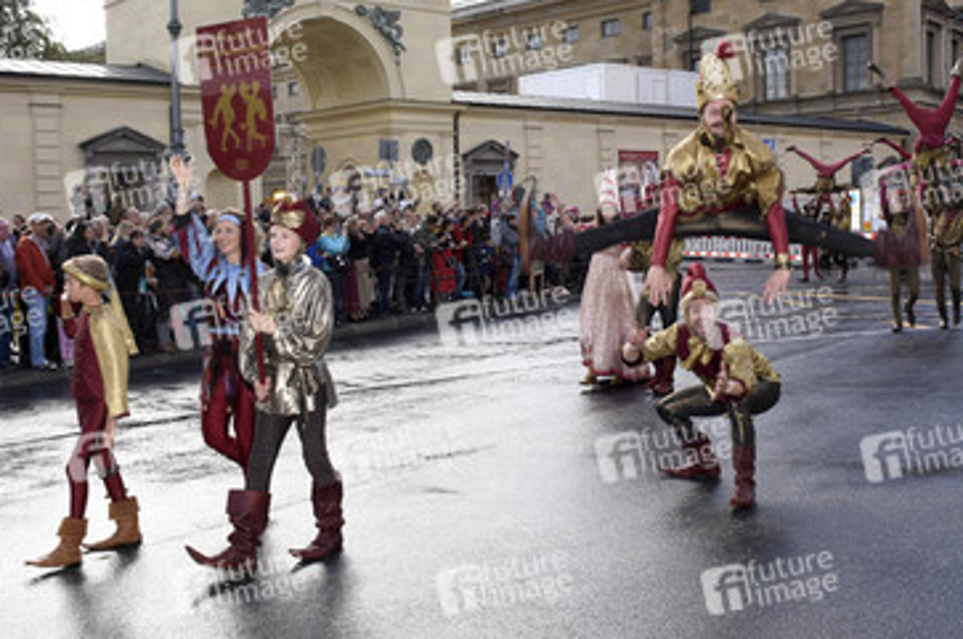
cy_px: 252
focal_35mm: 41
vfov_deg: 32.4
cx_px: 434
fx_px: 1095
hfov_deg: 47.4
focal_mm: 22
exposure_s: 1/160
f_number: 9
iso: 200
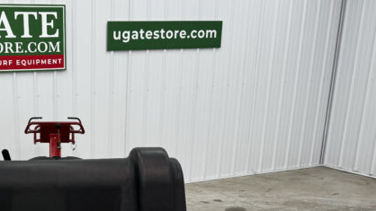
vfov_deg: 24.0
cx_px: 47
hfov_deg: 40.1
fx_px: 478
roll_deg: +0.8
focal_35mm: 48
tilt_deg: -17.8
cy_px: 201
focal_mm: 6.76
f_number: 1.78
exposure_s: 1/120
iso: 64
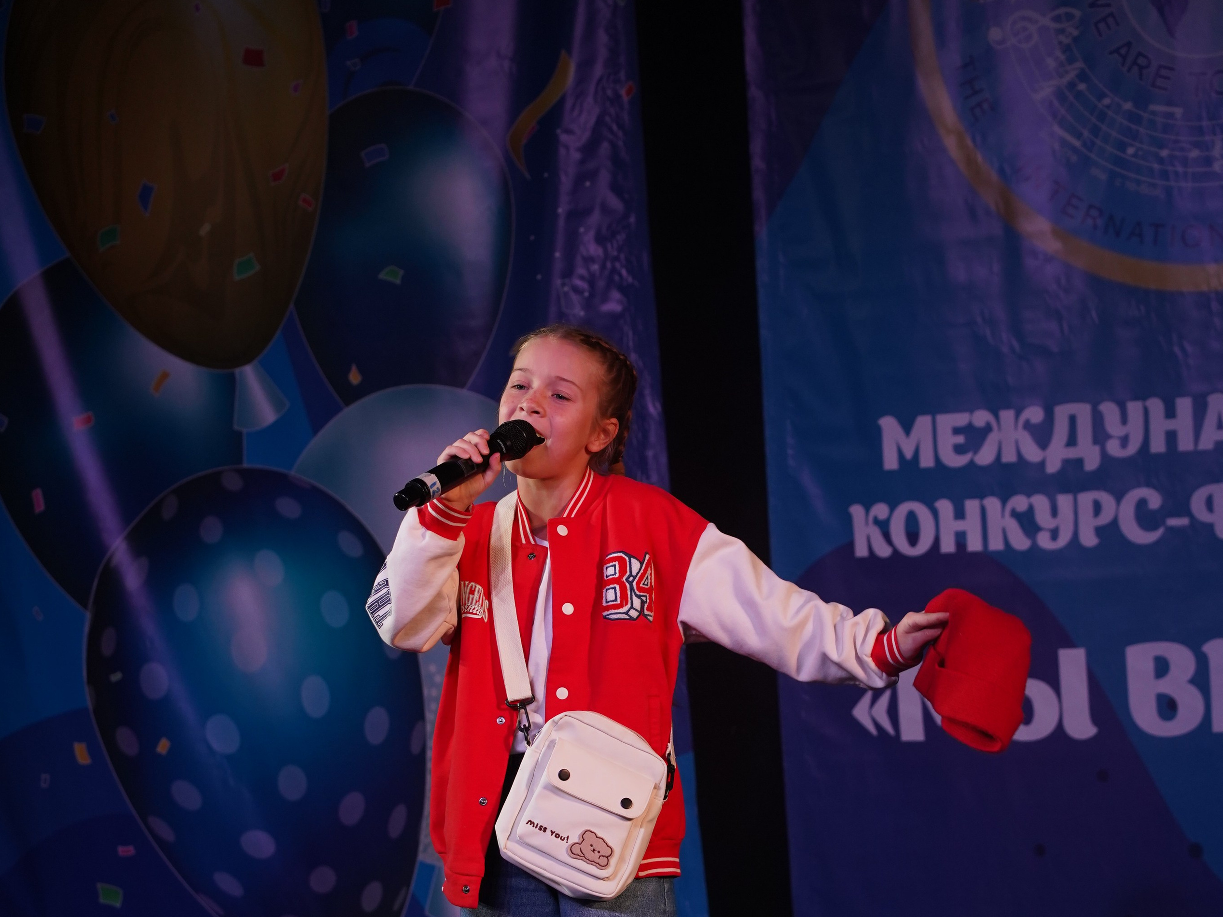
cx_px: 616
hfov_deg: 19.3
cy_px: 712
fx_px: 3603
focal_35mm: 102
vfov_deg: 14.4
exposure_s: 1/400
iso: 1600
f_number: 4.5
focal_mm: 70
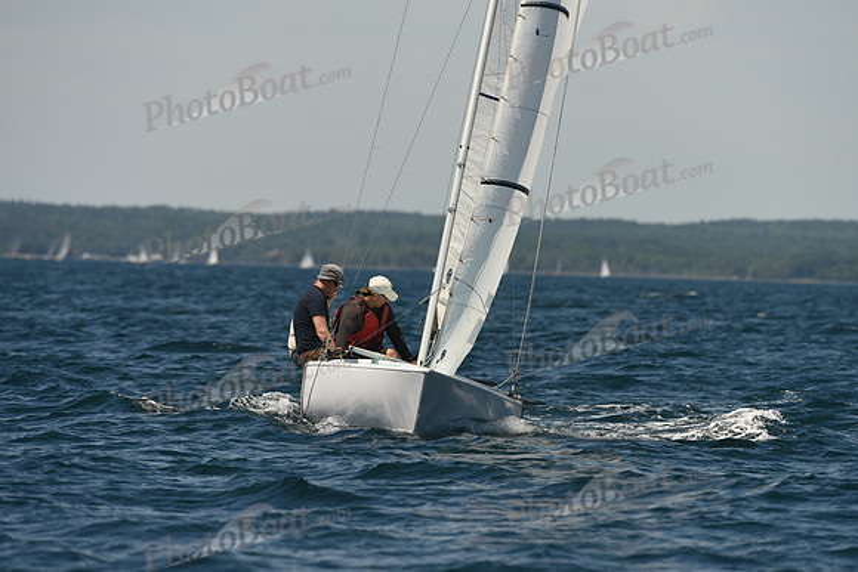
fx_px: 9535
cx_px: 429
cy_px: 286
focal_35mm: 400
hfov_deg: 5.2
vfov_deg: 3.4
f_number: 6.3
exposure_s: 1/1000
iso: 250
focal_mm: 400
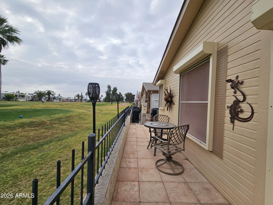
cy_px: 102
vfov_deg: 89.9
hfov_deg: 106.2
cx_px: 136
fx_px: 103
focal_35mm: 13
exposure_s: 1/2490
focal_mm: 2.2
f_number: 2.2
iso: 50
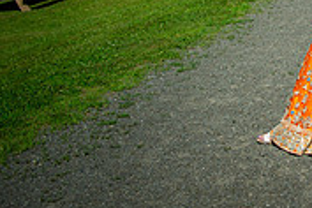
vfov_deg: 12.0
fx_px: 936
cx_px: 491
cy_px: -125
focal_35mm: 108
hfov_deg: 16.9
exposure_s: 1/3200
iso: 160
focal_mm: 30
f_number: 2.8
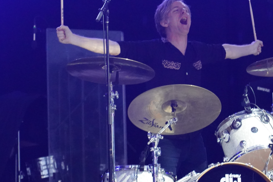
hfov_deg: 10.0
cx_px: 175
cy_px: 62
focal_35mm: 205
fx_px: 1555
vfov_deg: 6.7
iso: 12800
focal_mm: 105
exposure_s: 1/80
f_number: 4
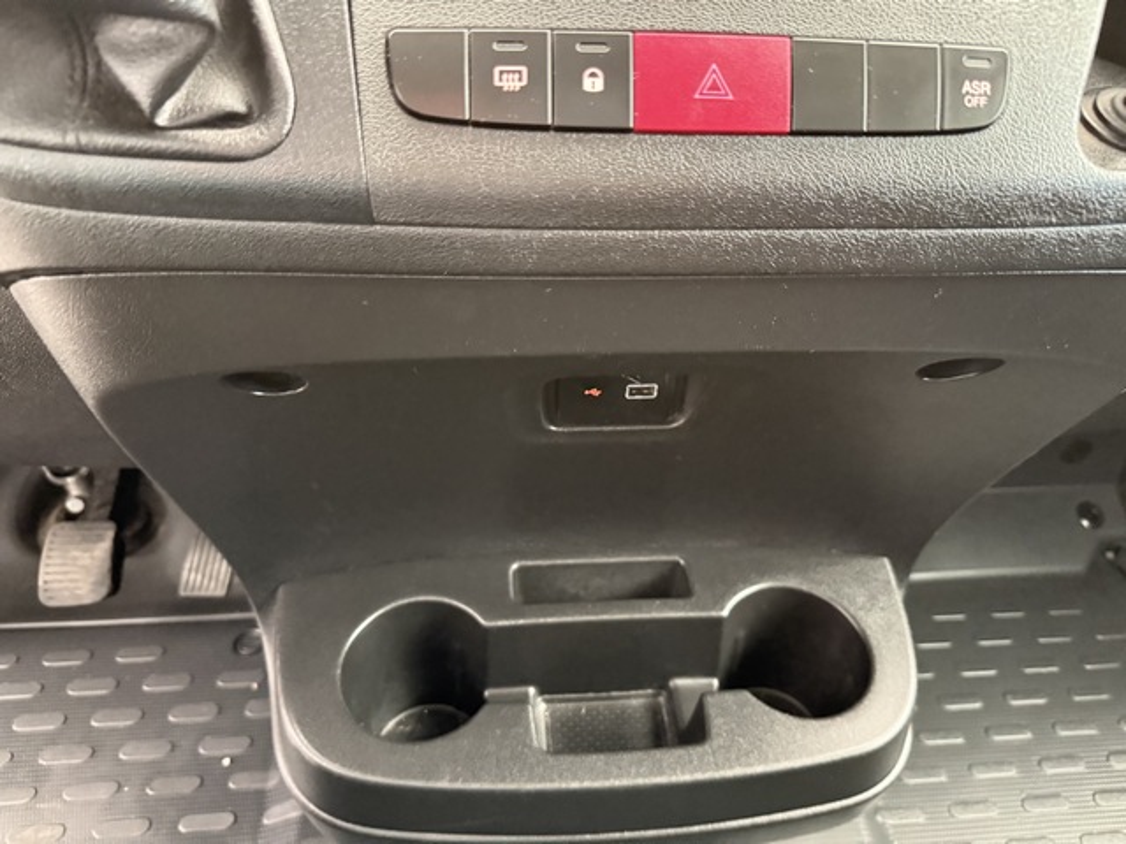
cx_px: 563
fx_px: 781
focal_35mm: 24
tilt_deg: -36.8
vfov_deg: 56.8
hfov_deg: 71.6
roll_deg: -2.4
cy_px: 422
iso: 1600
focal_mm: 6.76
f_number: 1.78
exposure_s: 1/24
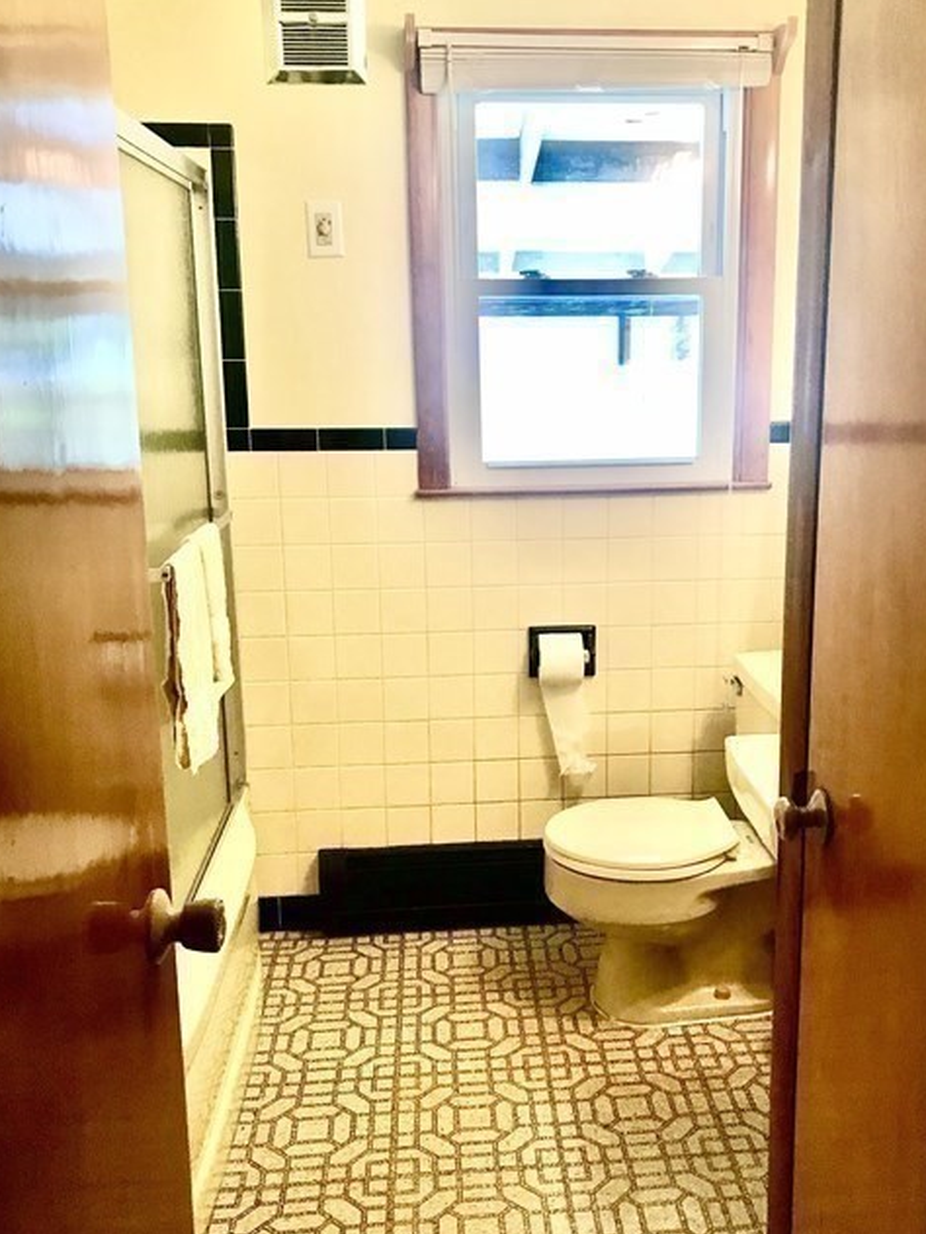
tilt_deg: -12.3
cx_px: 535
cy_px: 609
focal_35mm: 34
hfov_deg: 41.7
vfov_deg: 54.0
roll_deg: +0.8
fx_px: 1213
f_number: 1.8
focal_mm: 3.99
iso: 40
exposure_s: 1/30
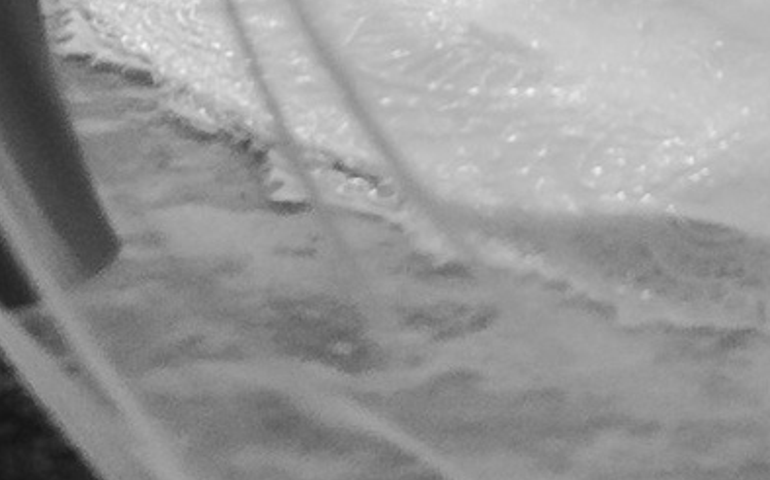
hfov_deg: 4.2
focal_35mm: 497
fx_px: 10427
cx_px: 1479
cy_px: -2392
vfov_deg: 2.5
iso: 400
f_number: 2.2
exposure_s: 1/320
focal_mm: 50
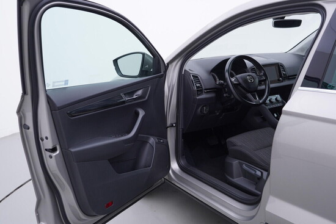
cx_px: 168
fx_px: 336
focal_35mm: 36
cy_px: 112
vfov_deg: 36.9
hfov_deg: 53.1
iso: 125
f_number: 3.2
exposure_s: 1/50
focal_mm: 24
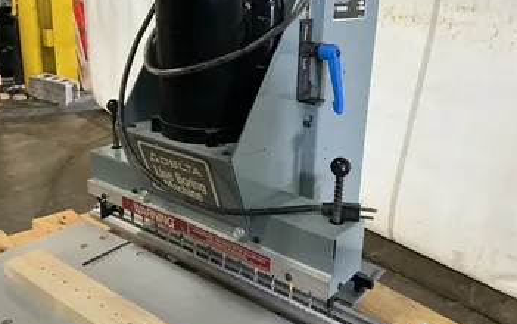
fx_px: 494
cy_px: 143
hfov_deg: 55.2
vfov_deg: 36.3
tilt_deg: -21.0
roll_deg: -4.8
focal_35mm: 35
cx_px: 275
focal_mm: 3
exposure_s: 1/60
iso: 200
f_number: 1.8
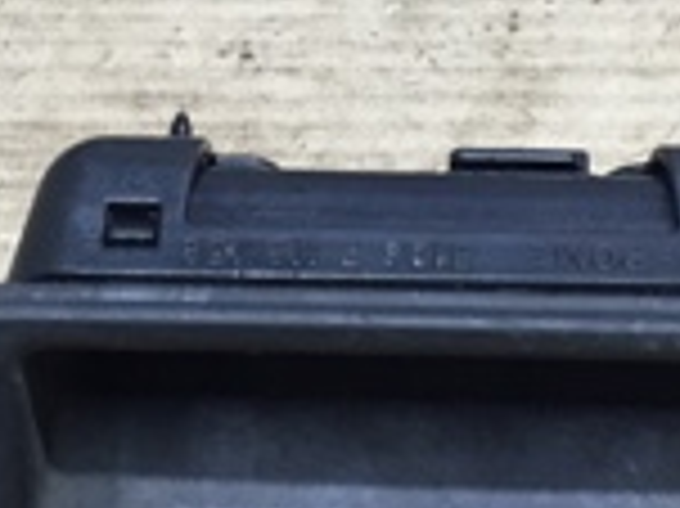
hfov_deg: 16.0
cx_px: 347
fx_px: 2414
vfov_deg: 11.8
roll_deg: -0.9
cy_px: -76
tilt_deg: -28.2
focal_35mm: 123
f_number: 2.2
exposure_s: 1/33
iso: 64
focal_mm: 4.15
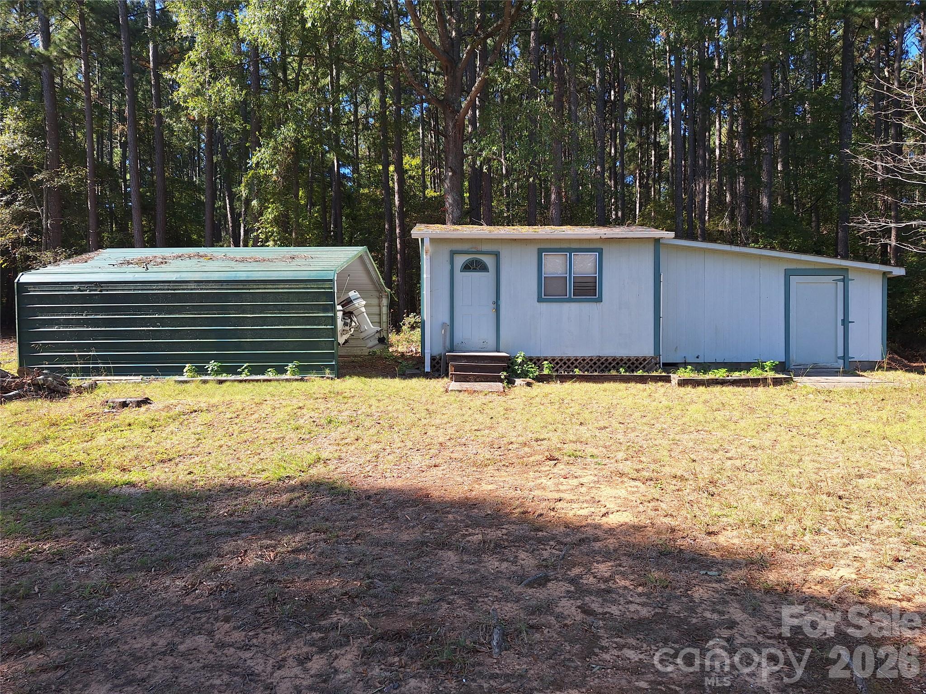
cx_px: 463
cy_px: 347
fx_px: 615
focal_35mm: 23
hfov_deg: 73.9
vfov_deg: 58.9
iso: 40
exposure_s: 1/879
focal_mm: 5.54
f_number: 1.8
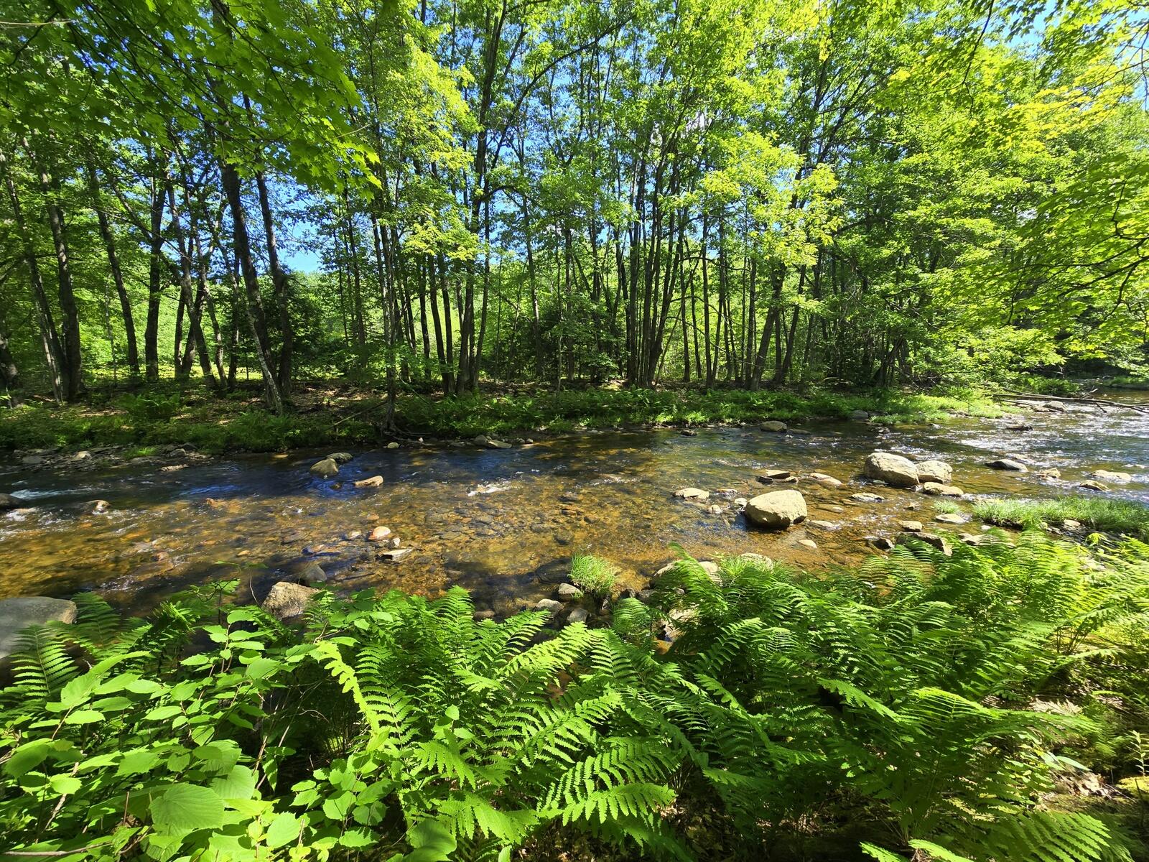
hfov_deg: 106.2
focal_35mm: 13
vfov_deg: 89.9
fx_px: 432
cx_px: 574
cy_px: 431
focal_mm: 2.2
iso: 50
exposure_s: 1/385
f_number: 2.2
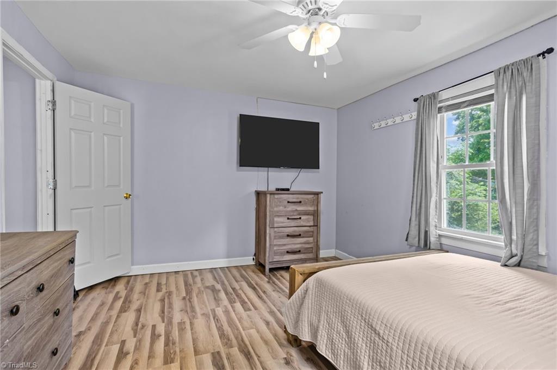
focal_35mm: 17
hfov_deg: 93.3
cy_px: 185
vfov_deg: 70.3
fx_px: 263
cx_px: 278
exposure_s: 1/6
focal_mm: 17
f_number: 7.1
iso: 320
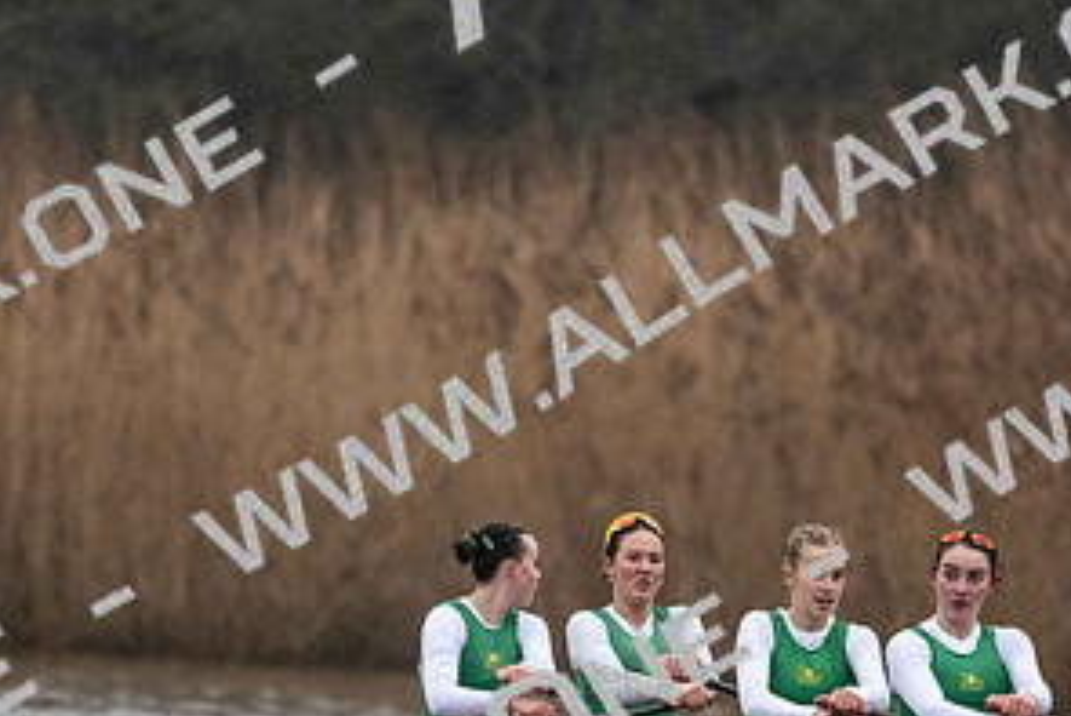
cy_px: 583
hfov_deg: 2.6
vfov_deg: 1.7
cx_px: 643
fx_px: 23424
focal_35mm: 787
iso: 4500
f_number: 4.5
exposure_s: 1/1600
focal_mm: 400
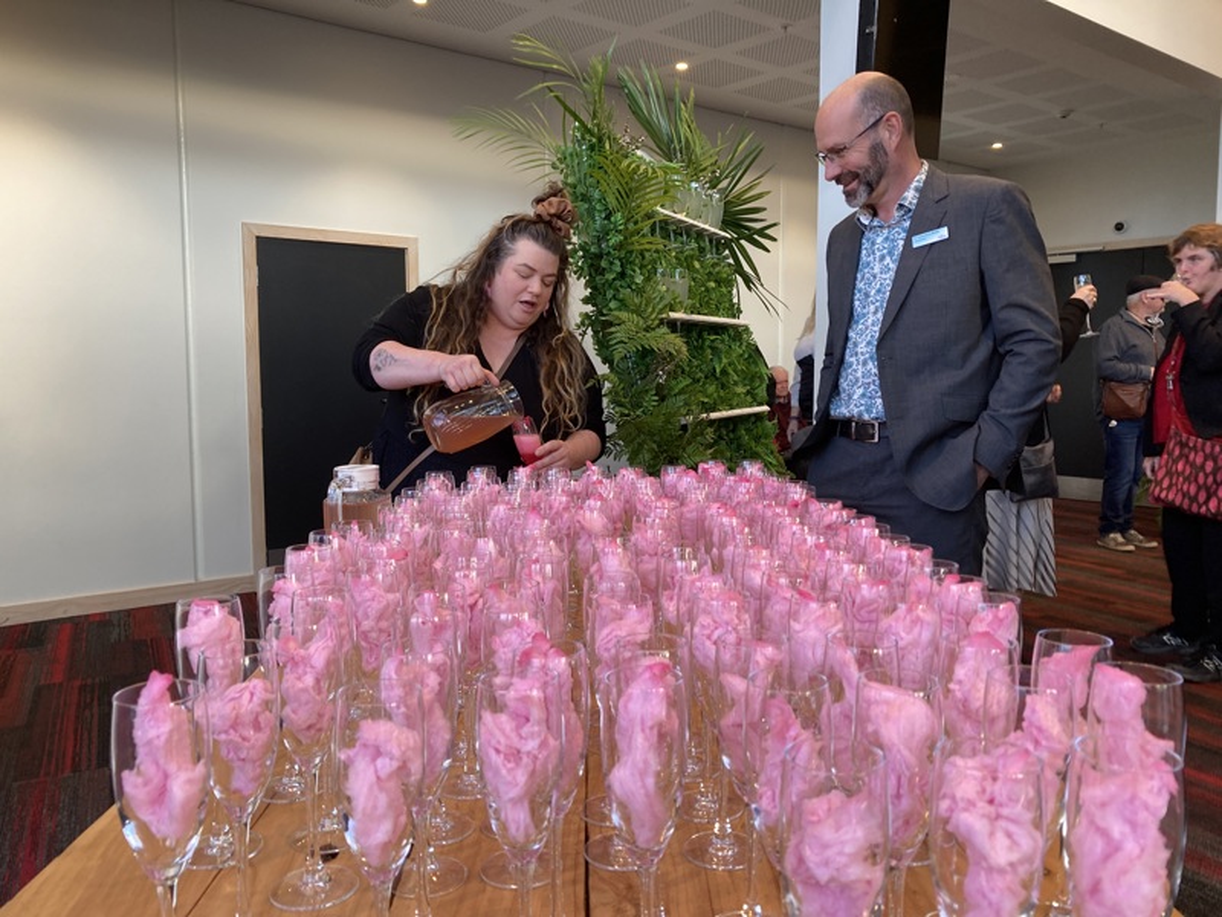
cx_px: 611
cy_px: 458
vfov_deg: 49.7
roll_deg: -0.6
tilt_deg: -5.6
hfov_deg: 63.4
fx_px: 988
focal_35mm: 28
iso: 64
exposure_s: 1/50
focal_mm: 3.99
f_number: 1.8
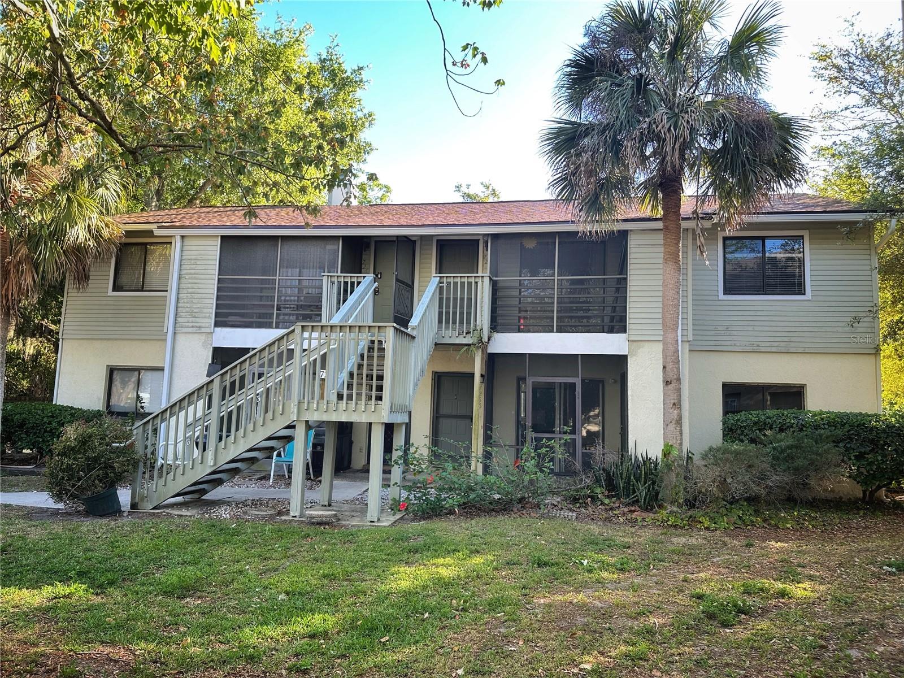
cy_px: 339
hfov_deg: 71.6
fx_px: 627
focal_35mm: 24
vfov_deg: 56.8
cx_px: 452
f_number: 1.78
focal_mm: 6.86
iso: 80
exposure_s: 1/199
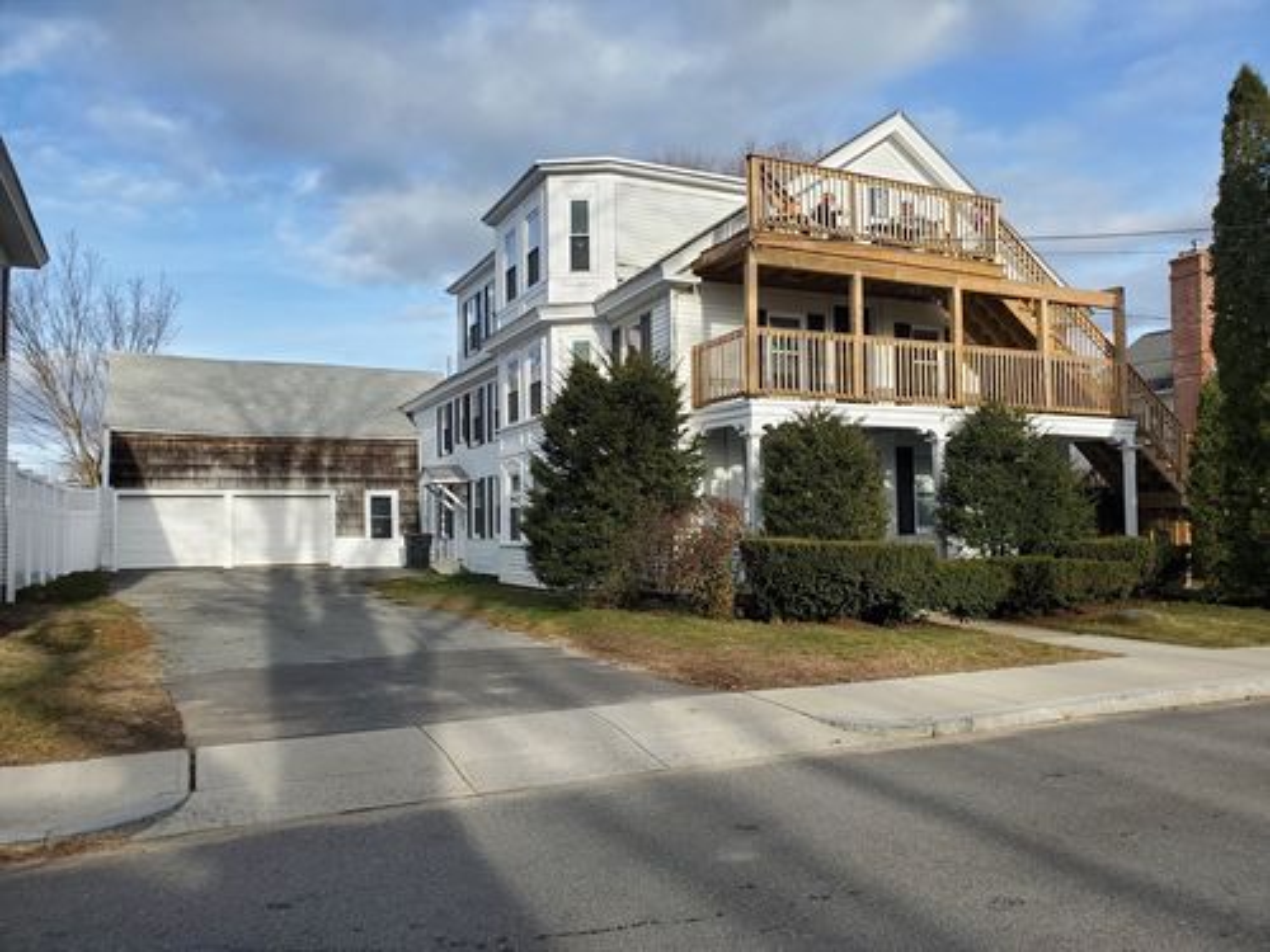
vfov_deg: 53.1
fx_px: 954
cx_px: 635
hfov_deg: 67.3
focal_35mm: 26
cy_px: 476
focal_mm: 4.3
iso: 50
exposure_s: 1/857
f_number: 2.4
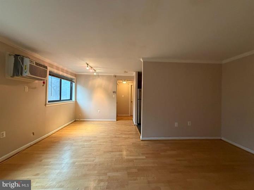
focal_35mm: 14
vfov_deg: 85.7
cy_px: 95
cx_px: 127
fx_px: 103
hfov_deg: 102.1
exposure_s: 1/60
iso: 500
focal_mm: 2.22
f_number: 2.2
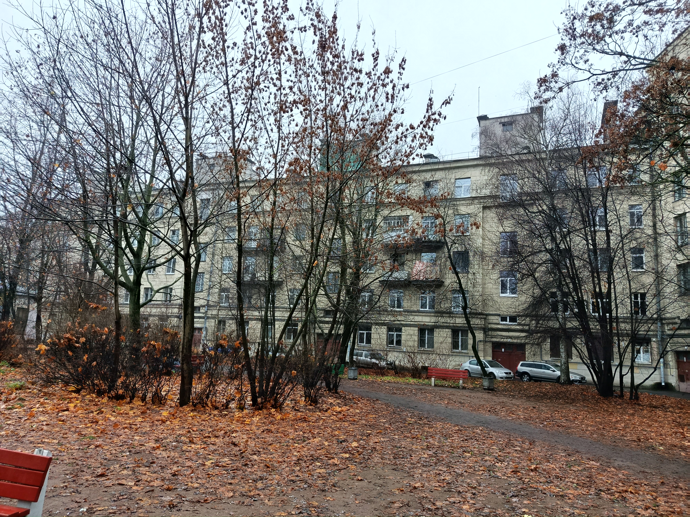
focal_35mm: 24
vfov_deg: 56.8
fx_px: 478
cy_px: 258
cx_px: 345
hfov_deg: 71.6
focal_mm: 5.24
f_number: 1.7
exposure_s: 1/100
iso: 191
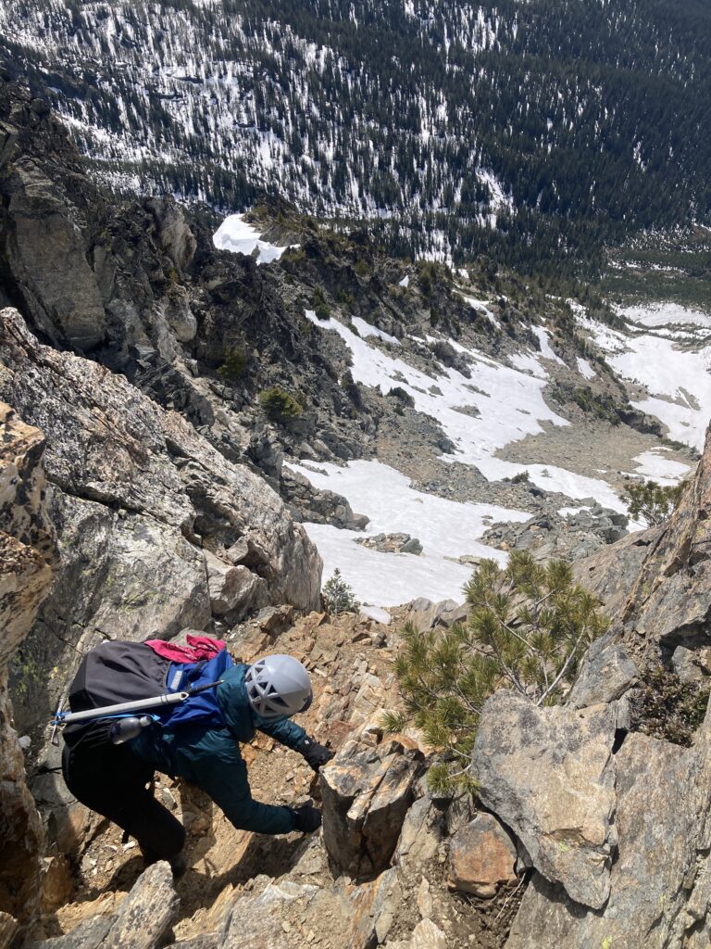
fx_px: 767
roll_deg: -0.5
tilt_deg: -44.3
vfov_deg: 63.4
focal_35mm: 28
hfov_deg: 49.7
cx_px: 356
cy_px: 474
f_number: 1.8
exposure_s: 1/2433
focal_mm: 3.99
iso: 20
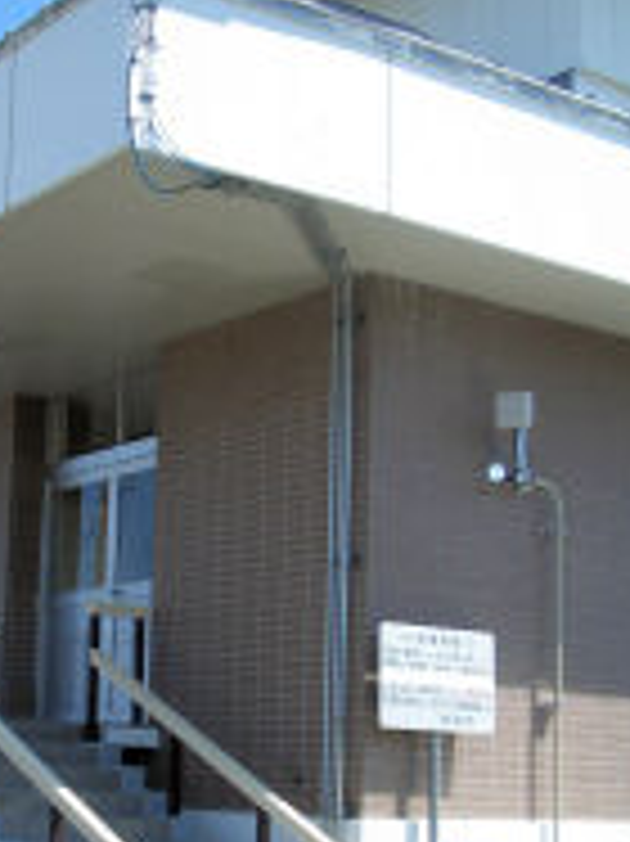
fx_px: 1749
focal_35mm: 72
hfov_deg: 20.2
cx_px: 112
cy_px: 608
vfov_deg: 26.8
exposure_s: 1/500
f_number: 4.3
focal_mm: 5.8
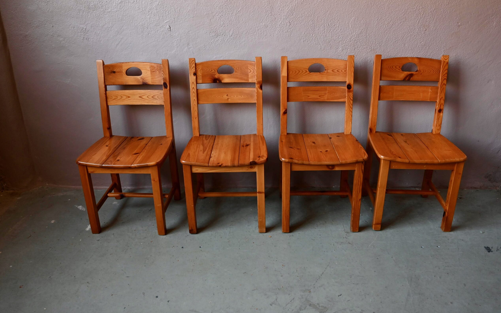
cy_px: 152
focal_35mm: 34
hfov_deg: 56.7
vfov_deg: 37.3
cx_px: 253
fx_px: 464
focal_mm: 33
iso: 800
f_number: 4
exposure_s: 1/60
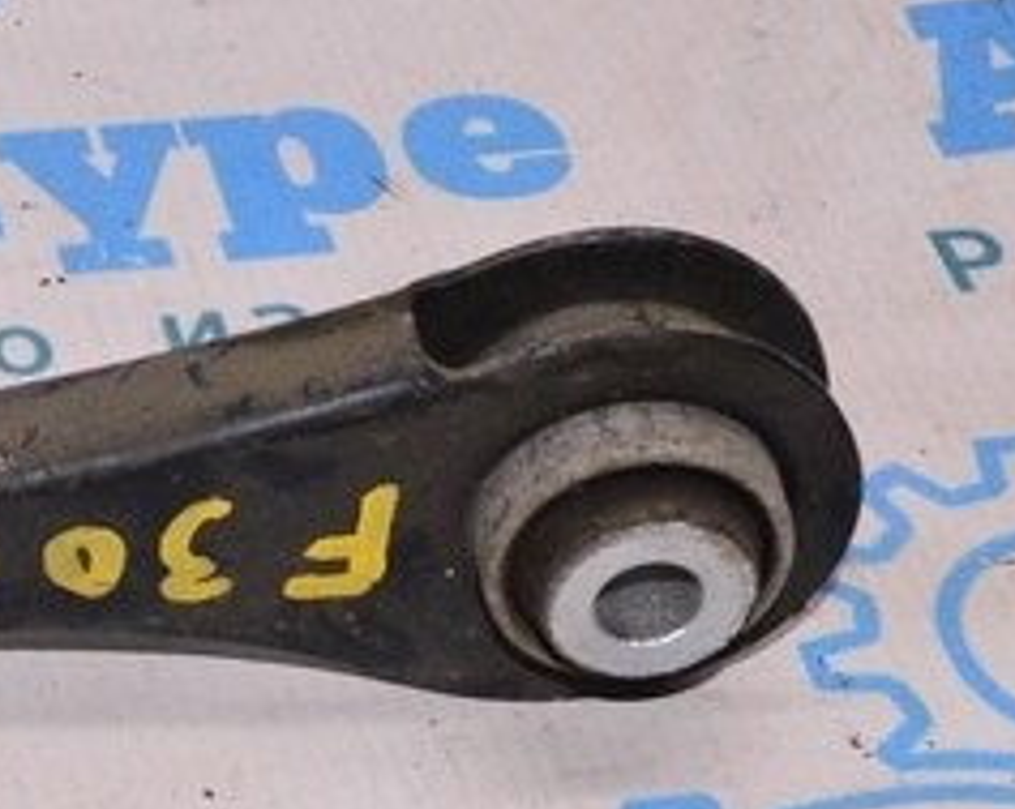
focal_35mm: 152
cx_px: -651
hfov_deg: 11.9
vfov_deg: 10.1
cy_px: 563
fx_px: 4561
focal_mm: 25
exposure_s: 1/200
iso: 1600
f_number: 8
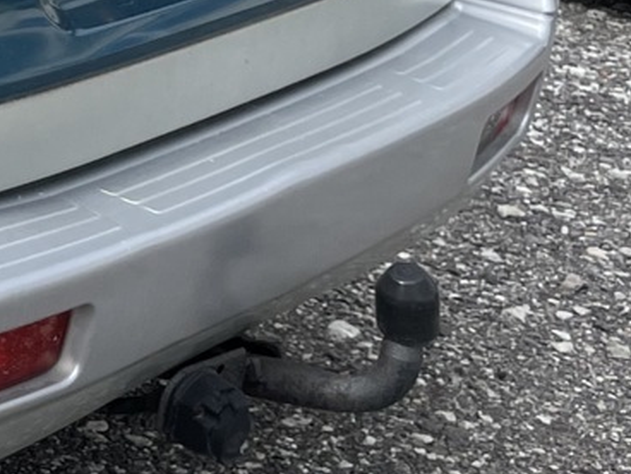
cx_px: -583
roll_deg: -2.3
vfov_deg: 12.5
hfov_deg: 14.7
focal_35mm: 113
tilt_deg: -10.8
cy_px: -203
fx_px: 2060
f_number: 1.6
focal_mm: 4.2
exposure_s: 1/1473
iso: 32
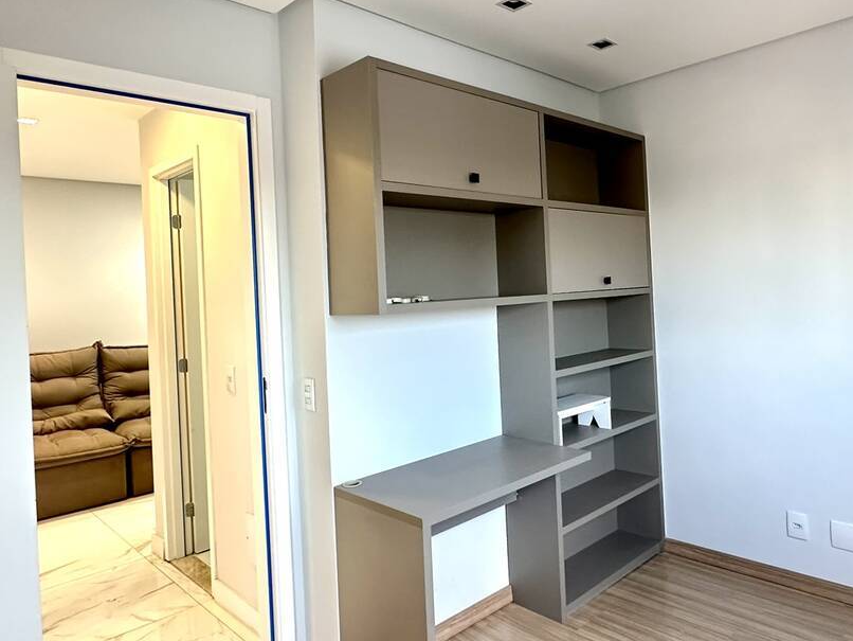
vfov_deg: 54.8
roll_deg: +2.5
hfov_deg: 68.5
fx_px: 616
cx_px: 525
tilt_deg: +1.4
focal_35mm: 25
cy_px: 281
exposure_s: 1/60
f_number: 2.2
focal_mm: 2.22
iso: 200
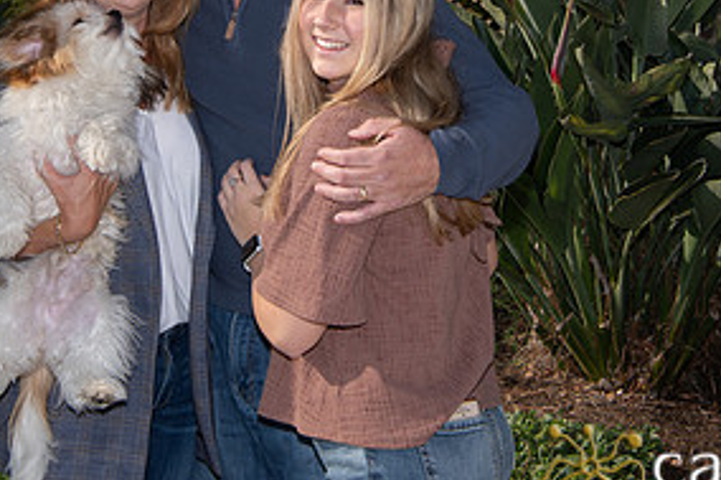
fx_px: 1921
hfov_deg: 21.2
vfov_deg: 14.0
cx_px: 324
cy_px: -18
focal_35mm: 96
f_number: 10
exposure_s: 1/250
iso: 100
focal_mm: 38
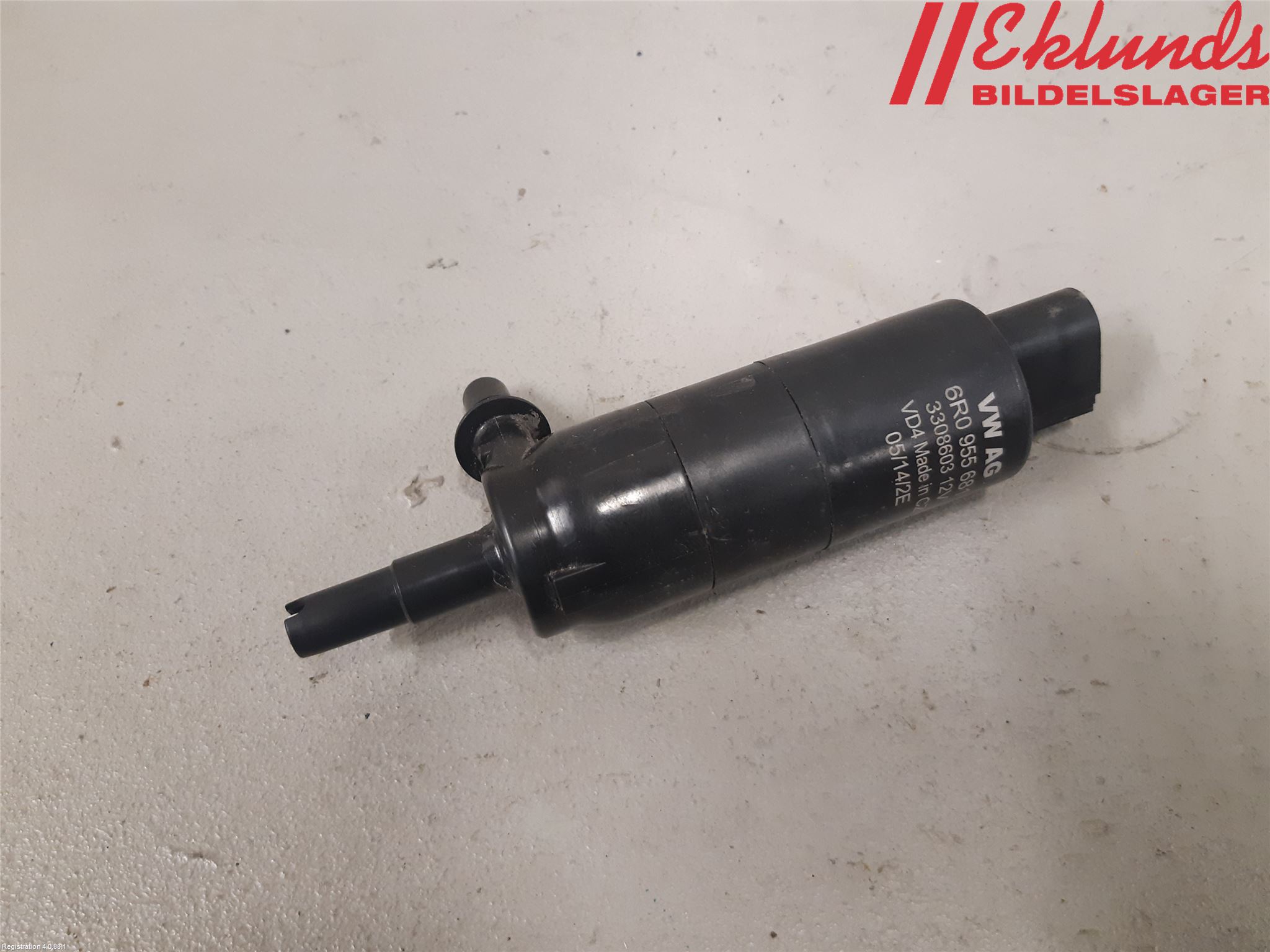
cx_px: 635
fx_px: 954
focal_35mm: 26
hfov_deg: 67.3
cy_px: 476
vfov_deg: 53.1
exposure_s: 1/50
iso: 200
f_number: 1.7
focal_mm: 3.93
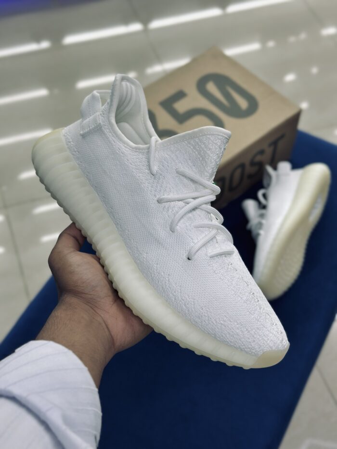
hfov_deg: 30.3
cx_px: 168
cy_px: 224
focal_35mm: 48
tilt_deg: -54.7
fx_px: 623
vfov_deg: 39.7
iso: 64
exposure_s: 1/170
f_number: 1.78
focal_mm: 6.86
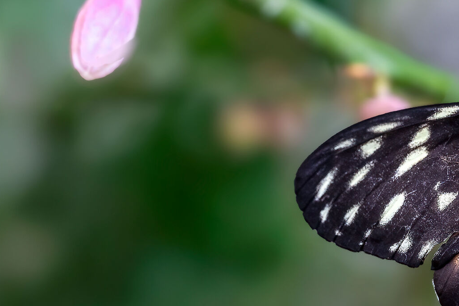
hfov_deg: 8.4
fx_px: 3124
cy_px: 109
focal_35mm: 245
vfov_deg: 5.6
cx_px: 479
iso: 800
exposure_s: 1/800
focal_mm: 105
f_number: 6.3
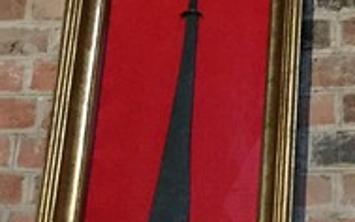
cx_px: 173
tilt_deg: +22.3
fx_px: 551
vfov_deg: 22.6
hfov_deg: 35.7
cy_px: 153
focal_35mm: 57
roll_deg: -4.4
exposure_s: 1/17
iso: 640
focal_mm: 4.15
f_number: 2.2
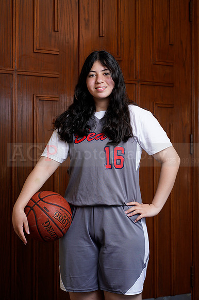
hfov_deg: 16.1
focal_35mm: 85
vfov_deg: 23.9
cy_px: 150
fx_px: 706
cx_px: 100
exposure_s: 1/250
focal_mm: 85
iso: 200
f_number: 5.6
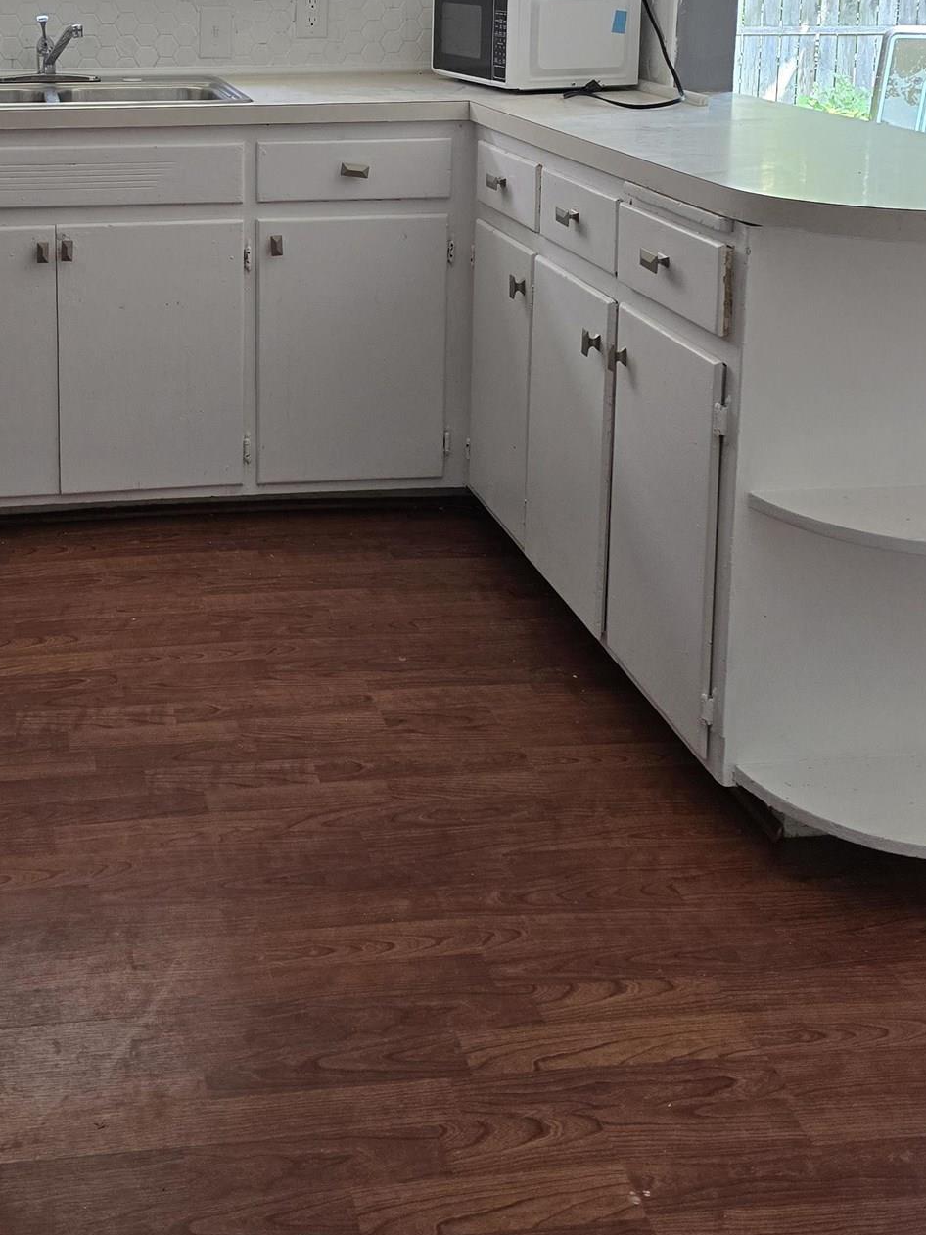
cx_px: 157
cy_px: 193
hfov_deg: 33.1
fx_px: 1499
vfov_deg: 42.2
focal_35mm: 42
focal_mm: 6.3
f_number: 1.7
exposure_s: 1/120
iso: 200
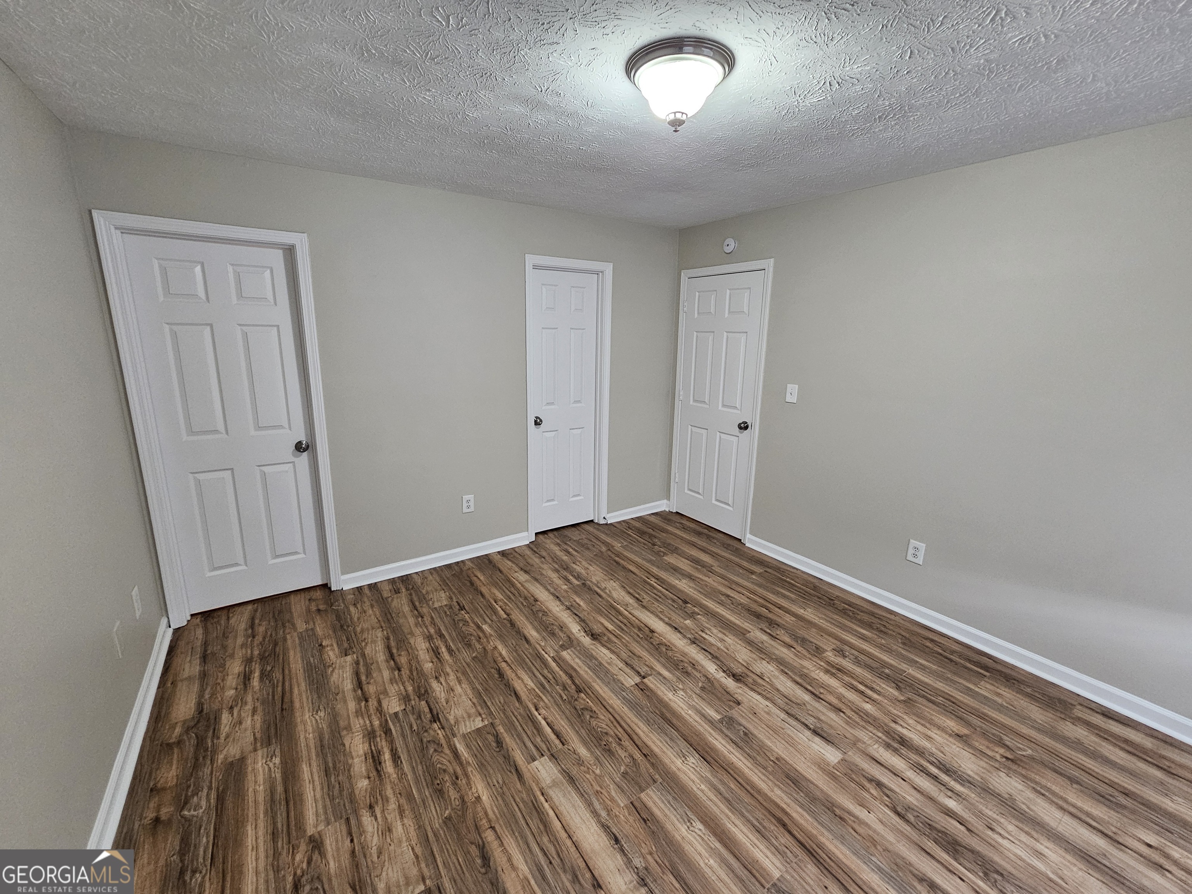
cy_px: 447
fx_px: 448
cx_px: 596
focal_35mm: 13
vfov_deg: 89.9
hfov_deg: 106.2
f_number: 2.2
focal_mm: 2.2
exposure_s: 1/40
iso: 320
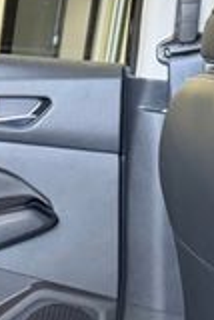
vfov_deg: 20.0
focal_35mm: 100
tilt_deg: -16.5
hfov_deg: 10.6
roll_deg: -0.9
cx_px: -378
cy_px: 290
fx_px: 890
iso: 800
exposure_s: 1/40
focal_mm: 6.76
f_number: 1.78
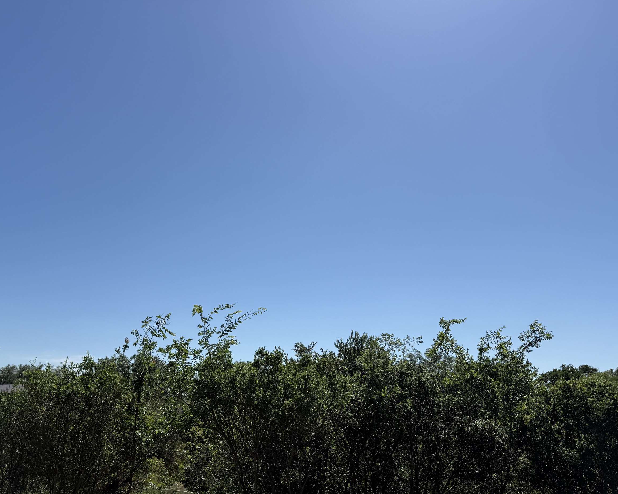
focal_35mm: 31
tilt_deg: +11.8
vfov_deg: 46.9
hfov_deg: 57.0
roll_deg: +0.0
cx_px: 275
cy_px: 295
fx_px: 567
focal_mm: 6.76
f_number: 1.78
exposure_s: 1/9091
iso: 80
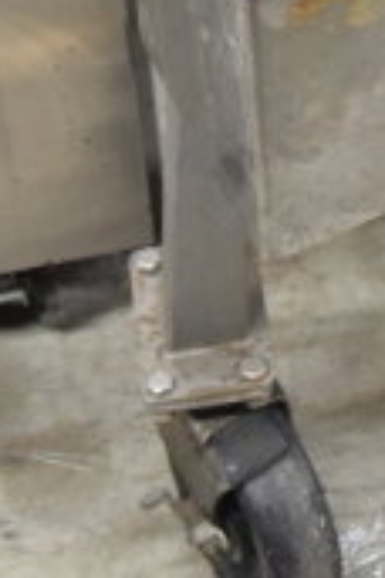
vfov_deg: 9.2
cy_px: -931
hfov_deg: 7.0
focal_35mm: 193
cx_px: 635
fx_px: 3096
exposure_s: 1/40
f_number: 3.8
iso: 900
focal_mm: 24
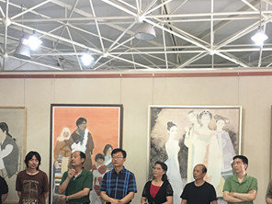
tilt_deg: +1.1
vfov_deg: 29.0
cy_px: 165
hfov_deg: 38.8
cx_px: 156
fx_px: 385
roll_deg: -1.8
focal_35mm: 49
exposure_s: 1/15
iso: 64
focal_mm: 4.15
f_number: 2.2
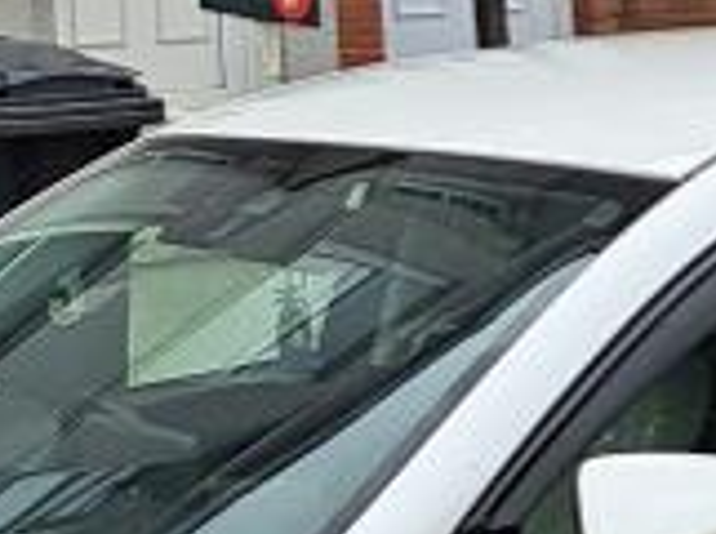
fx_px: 3158
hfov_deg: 12.4
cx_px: -307
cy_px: -912
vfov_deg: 8.5
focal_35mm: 153
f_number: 1.8
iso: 50
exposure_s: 1/1212
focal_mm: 5.23
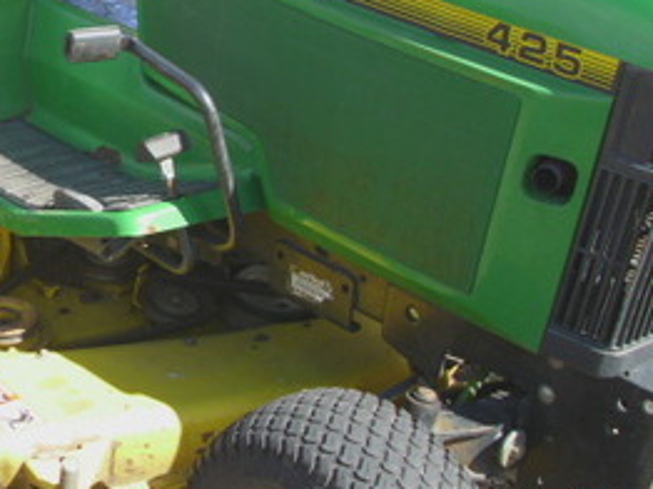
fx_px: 1489
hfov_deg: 24.1
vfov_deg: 18.5
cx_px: 85
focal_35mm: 79
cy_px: 132
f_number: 3
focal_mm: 6.36
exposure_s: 1/291
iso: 50
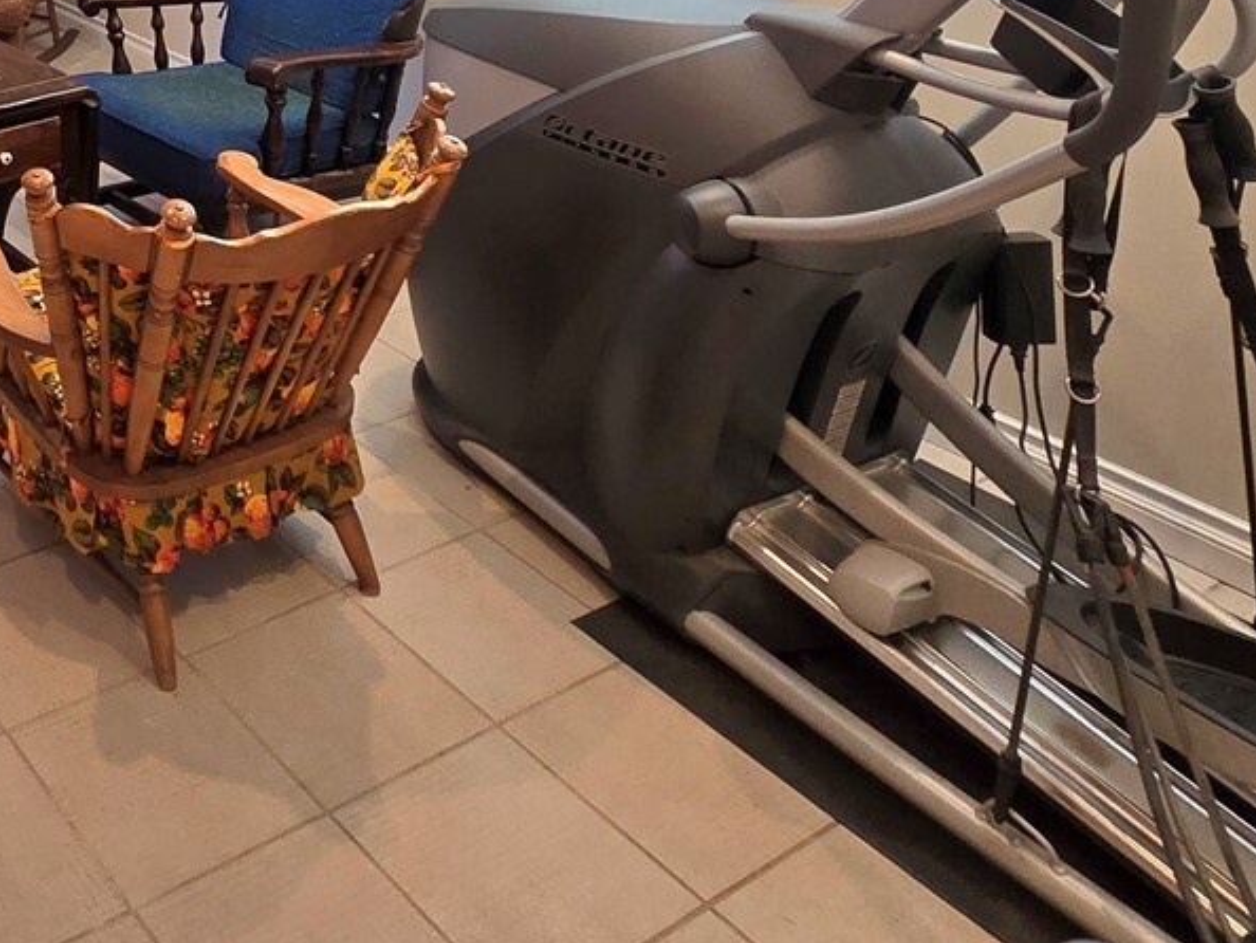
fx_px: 1270
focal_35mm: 35
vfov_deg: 33.3
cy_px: -186
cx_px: -116
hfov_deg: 42.0
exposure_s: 1/60.2
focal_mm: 2.2
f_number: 2.2
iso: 125
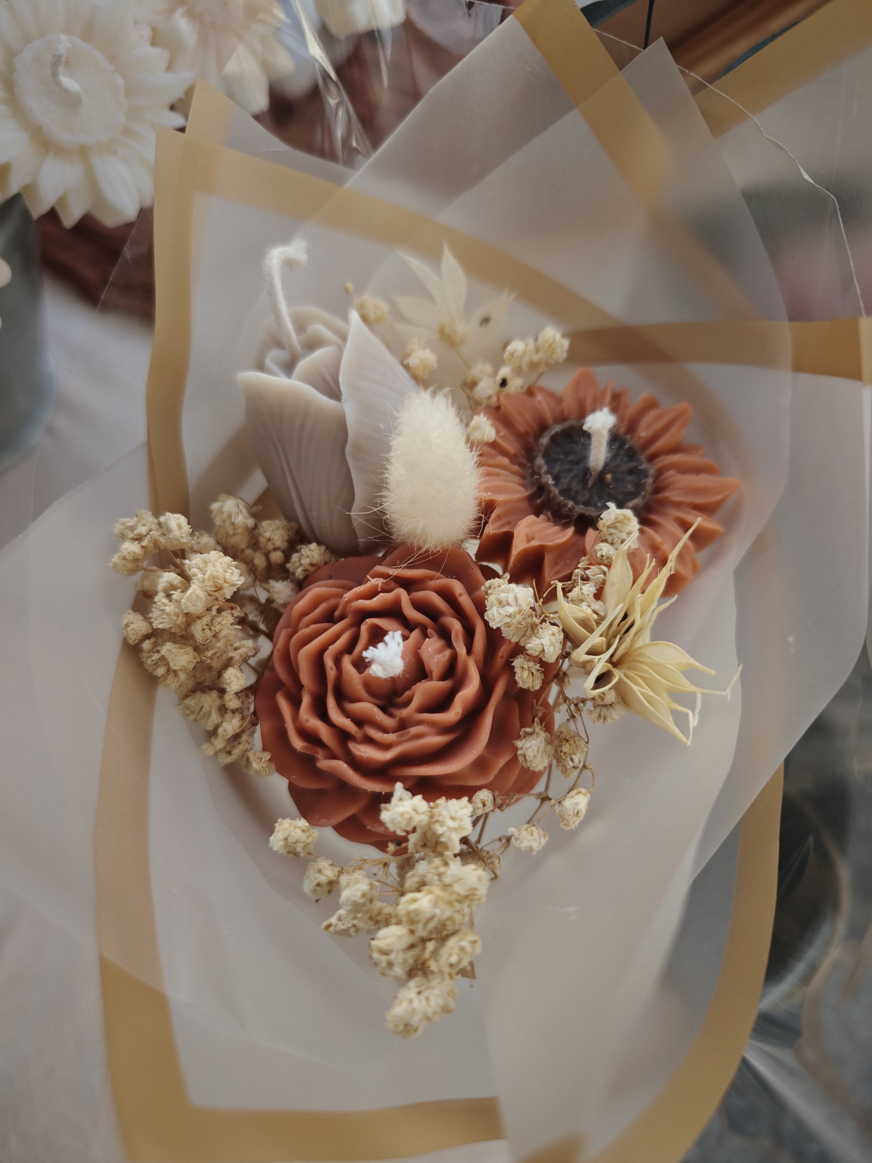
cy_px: 582
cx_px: 436
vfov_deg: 73.9
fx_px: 773
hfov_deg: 58.9
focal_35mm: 23
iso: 50
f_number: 1.6
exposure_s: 1/176
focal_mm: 6.06
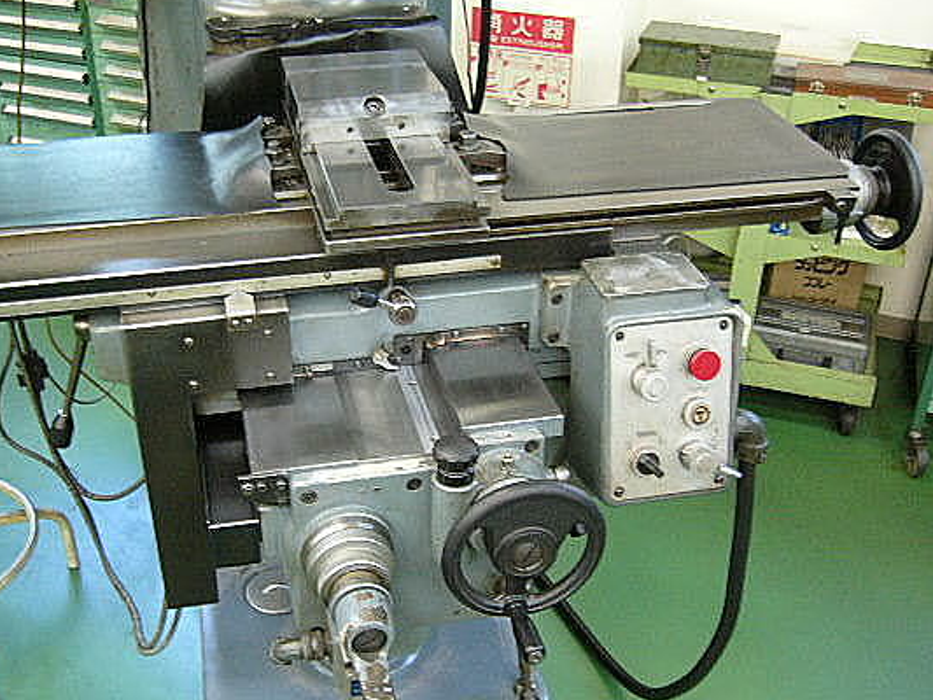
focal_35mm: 42
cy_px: 366
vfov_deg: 34.4
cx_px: 375
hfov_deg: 44.6
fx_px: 1132
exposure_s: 1/10
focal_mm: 5.8
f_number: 2.8
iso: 200
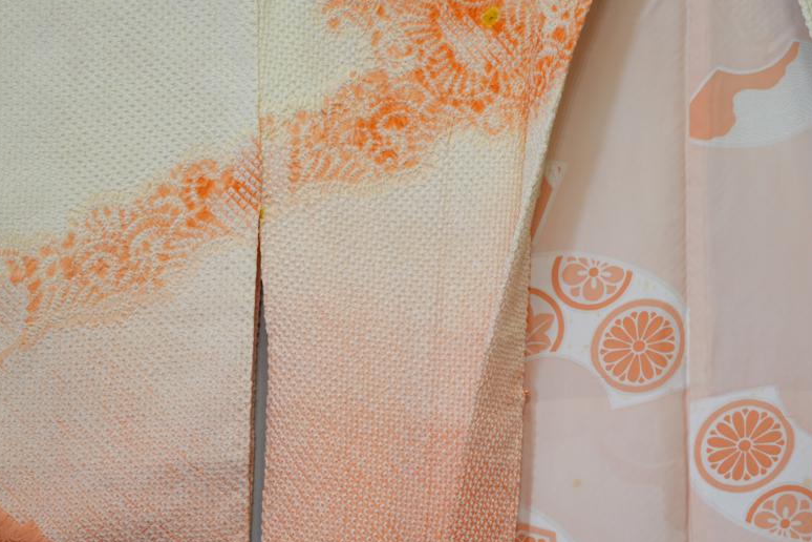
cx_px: 336
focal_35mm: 98
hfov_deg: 20.8
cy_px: 254
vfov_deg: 14.0
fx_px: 2210
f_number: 4
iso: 320
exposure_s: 1/80
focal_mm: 70
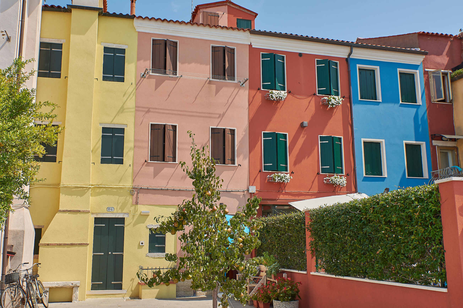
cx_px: 232
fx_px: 463
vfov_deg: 36.9
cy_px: 154
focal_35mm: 36
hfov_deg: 53.1
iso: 200
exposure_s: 1/320
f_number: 11
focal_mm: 24
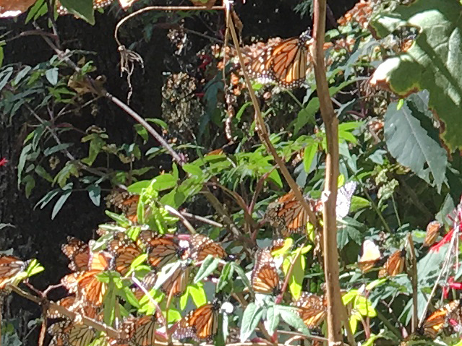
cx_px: 832
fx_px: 2442
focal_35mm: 183
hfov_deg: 10.2
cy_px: -509
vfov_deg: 7.5
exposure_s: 1/173
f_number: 2.2
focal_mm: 4.15
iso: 25
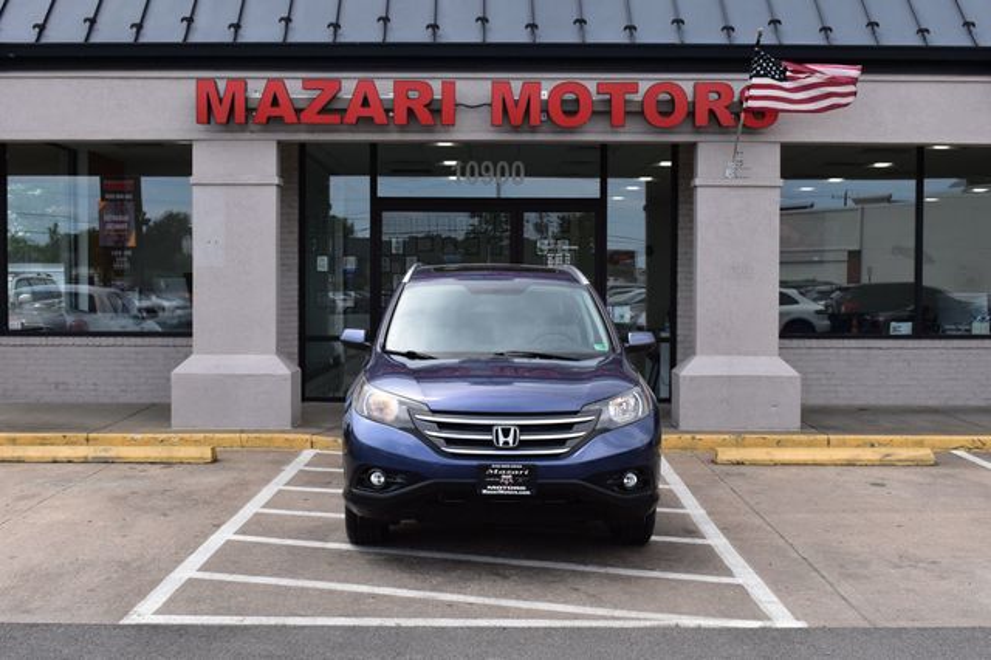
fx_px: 1279
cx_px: 496
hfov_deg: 42.3
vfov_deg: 28.9
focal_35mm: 46
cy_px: 330
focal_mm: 31
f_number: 11
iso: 400
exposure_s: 1/400
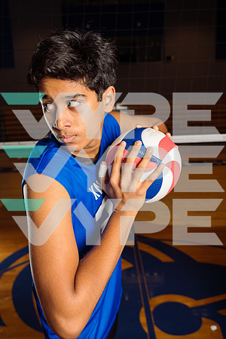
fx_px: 301
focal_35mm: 32
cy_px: 170
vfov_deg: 58.7
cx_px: 113
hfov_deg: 41.1
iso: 200
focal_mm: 32
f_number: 4.5
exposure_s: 1/200
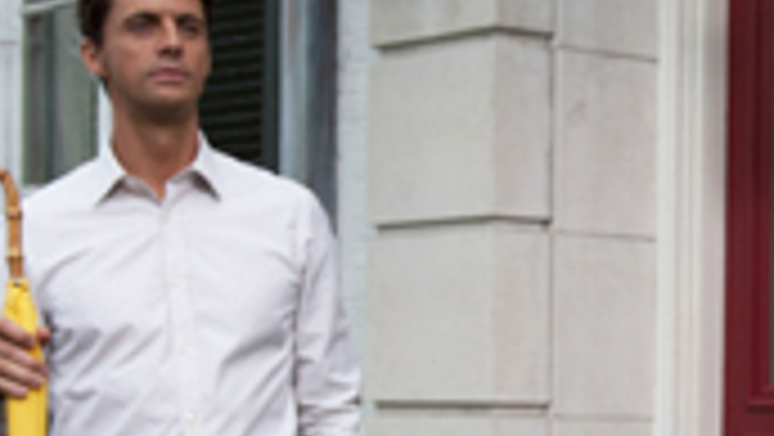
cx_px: 774
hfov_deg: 19.4
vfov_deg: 11.3
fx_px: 2197
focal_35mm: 107
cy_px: 409
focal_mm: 32
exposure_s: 1/200
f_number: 7.1
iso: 400
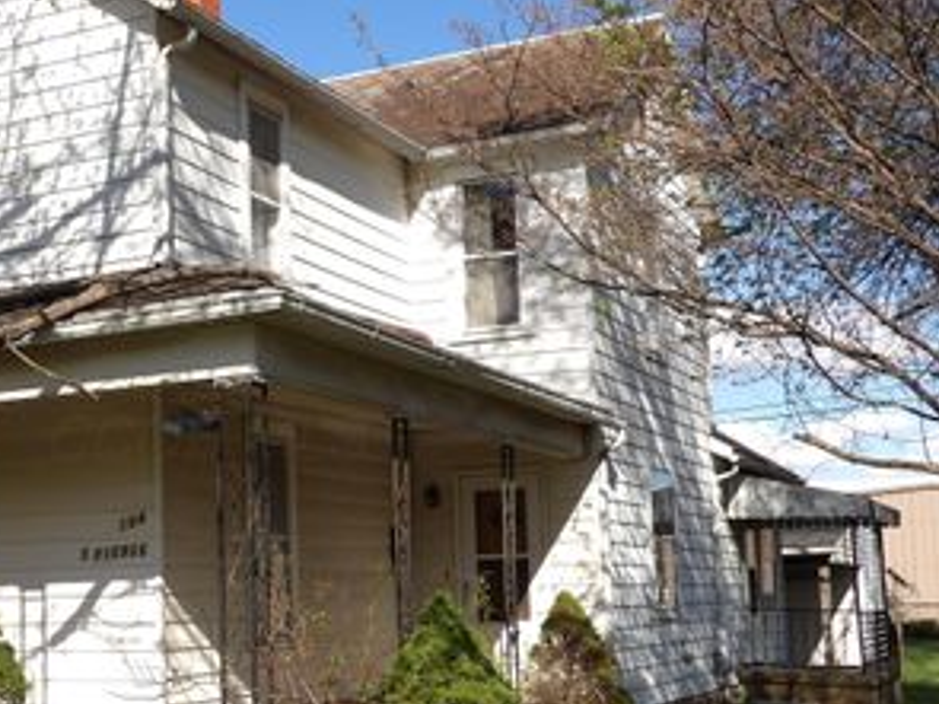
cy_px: 438
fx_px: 1518
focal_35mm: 56
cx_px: 210
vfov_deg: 26.0
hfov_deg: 33.5
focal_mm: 5.9
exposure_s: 1/939
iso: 100
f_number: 3.6
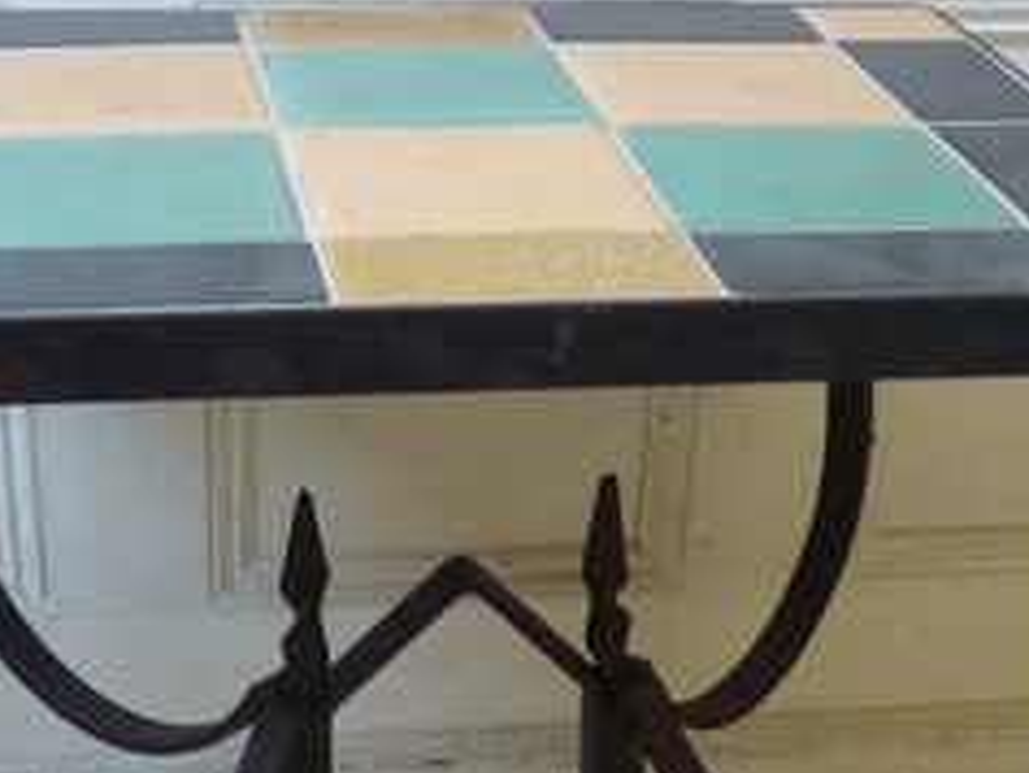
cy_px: 873
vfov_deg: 18.6
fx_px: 2260
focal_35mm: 76
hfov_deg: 25.6
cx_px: 425
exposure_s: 1/30
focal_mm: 5
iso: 400
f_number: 3.4
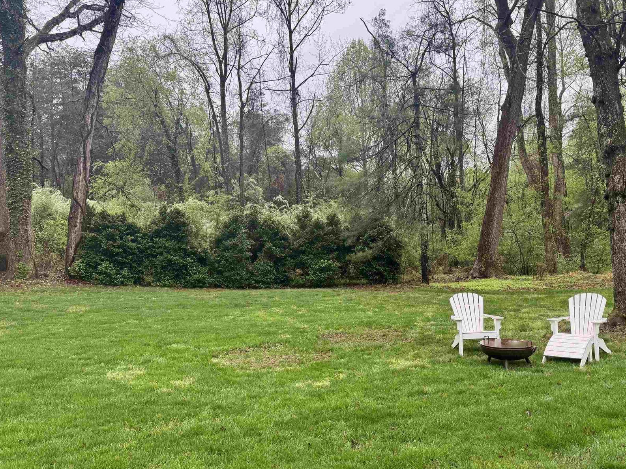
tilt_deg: -0.7
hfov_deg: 57.8
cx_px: 385
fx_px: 561
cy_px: 229
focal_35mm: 31
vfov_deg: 45.4
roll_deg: +2.5
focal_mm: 6.76
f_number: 1.78
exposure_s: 1/121
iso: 80
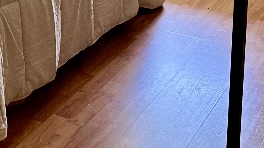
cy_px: -131
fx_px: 630
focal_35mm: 90
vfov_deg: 12.2
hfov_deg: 22.5
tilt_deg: -8.8
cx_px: -18
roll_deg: +0.5
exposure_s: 1/60
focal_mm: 6.76
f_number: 1.78
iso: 400
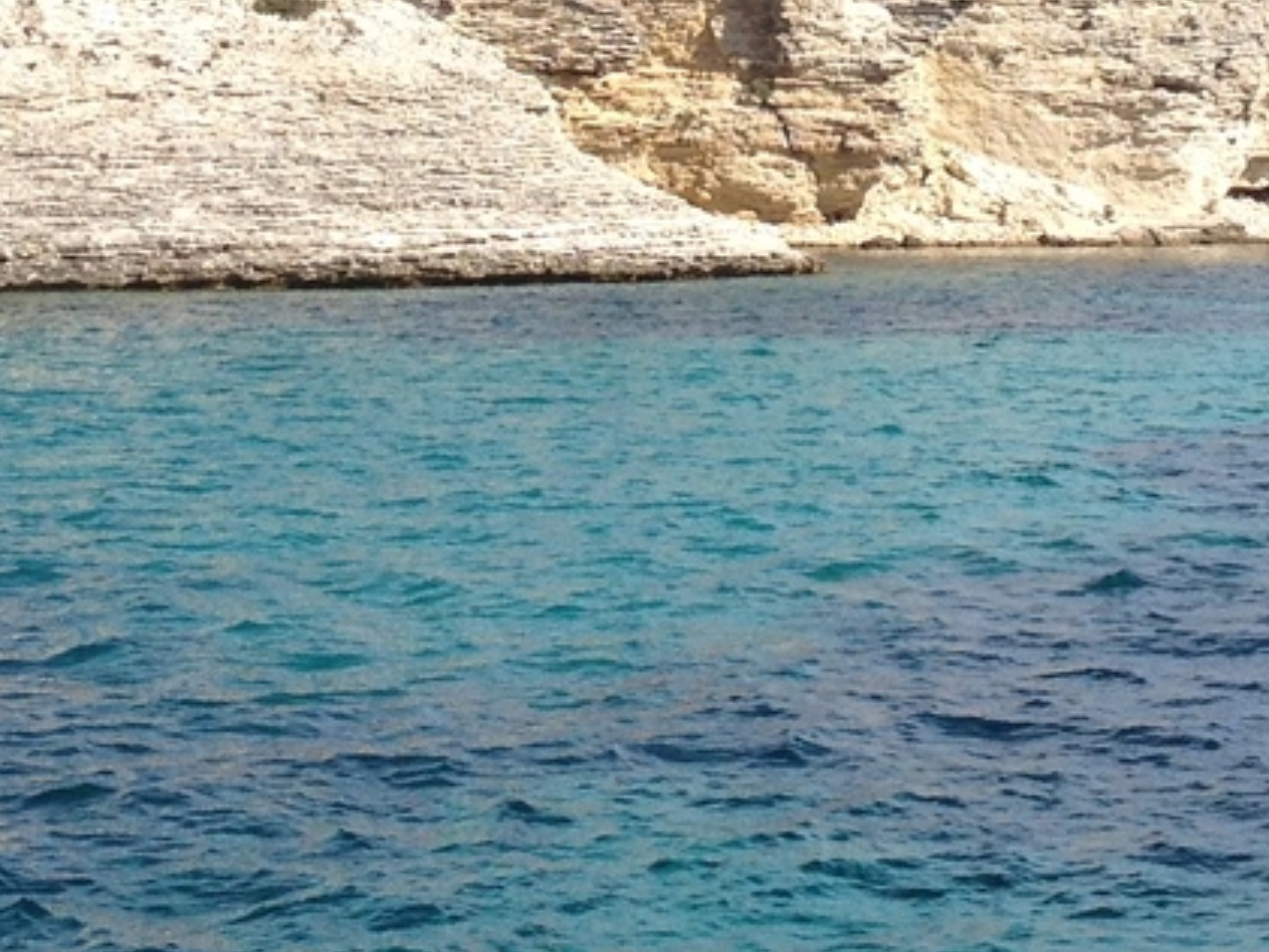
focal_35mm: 133
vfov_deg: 10.9
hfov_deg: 14.8
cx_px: 949
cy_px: -247
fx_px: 4877
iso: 64
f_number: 2.4
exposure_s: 1/1972
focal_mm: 4.28
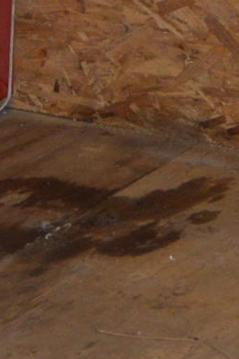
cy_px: -371
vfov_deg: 9.1
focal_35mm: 212
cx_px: -30
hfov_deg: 6.4
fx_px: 2115
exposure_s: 1/60
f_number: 3.5
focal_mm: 18
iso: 450
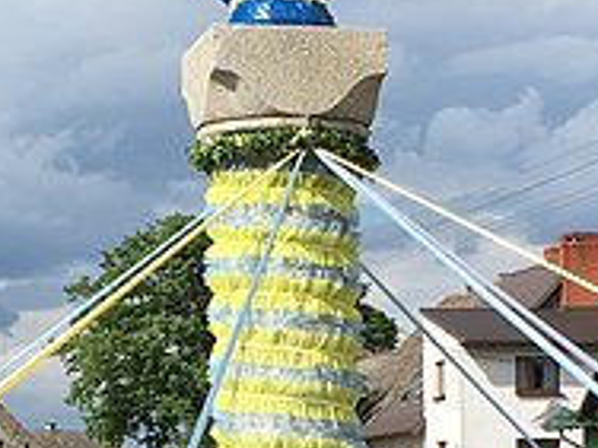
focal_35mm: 139
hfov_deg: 14.2
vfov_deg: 10.6
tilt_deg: +4.7
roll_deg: +0.4
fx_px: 2401
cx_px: 245
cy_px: 342
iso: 25
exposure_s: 1/1538
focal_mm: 4.15
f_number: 2.2
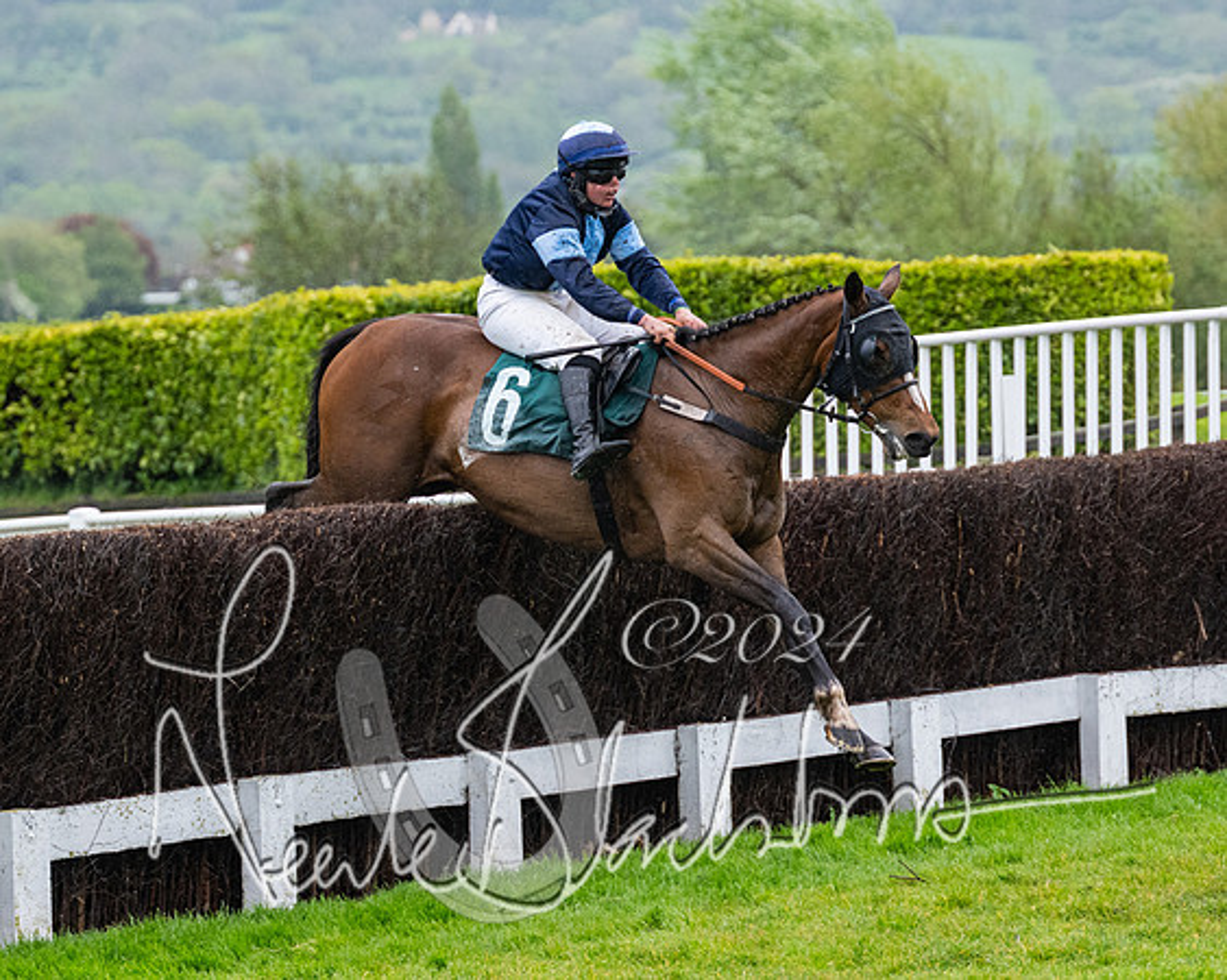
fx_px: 8262
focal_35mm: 228
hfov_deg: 8.5
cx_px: 646
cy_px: 490
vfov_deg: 6.8
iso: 1000
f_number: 4
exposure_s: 1/1250
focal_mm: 135
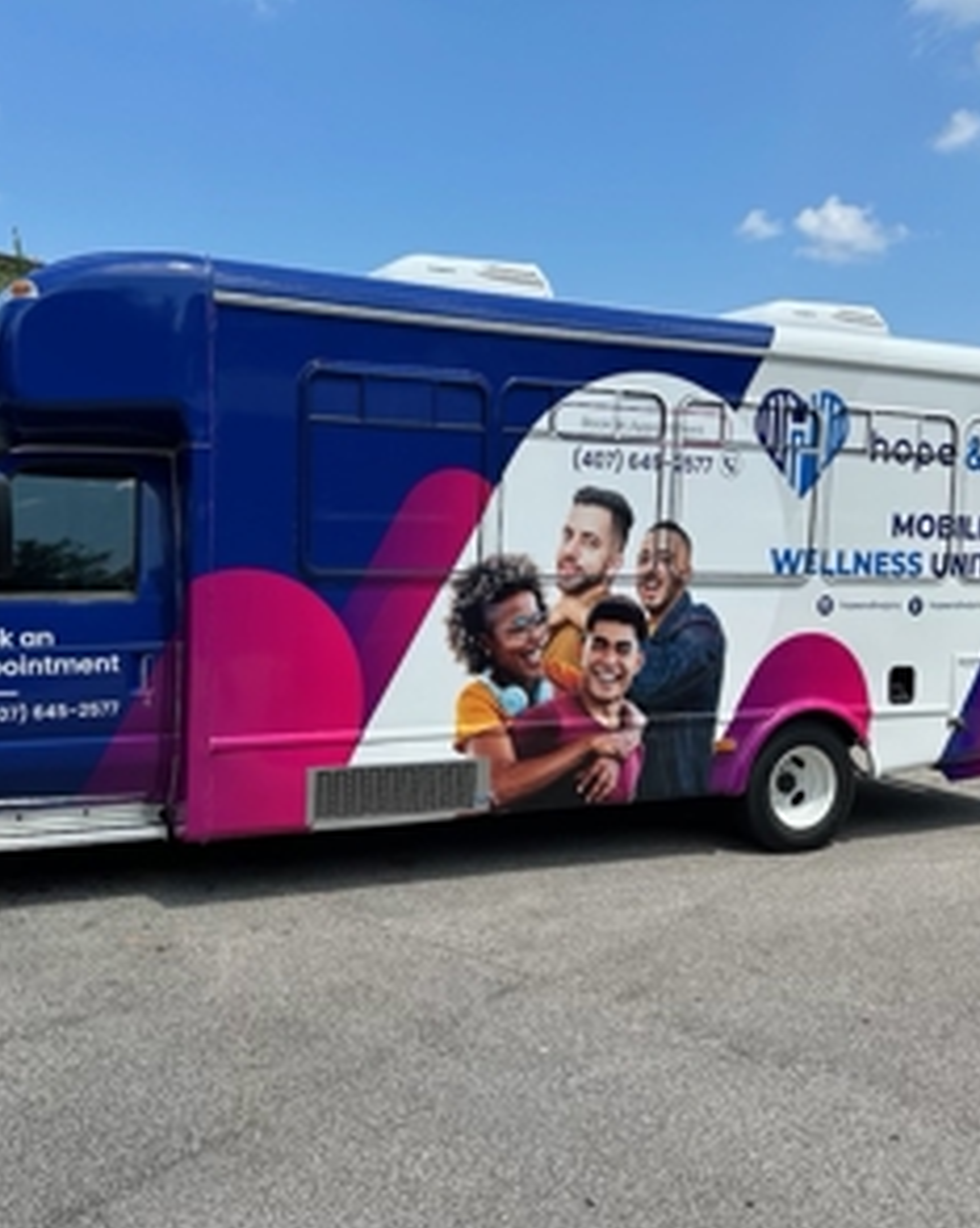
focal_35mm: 32
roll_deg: -2.5
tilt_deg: -4.4
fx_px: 1161
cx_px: 398
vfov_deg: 55.7
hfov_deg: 45.5
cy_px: 624
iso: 80
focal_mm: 6.86
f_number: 1.78
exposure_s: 1/4016
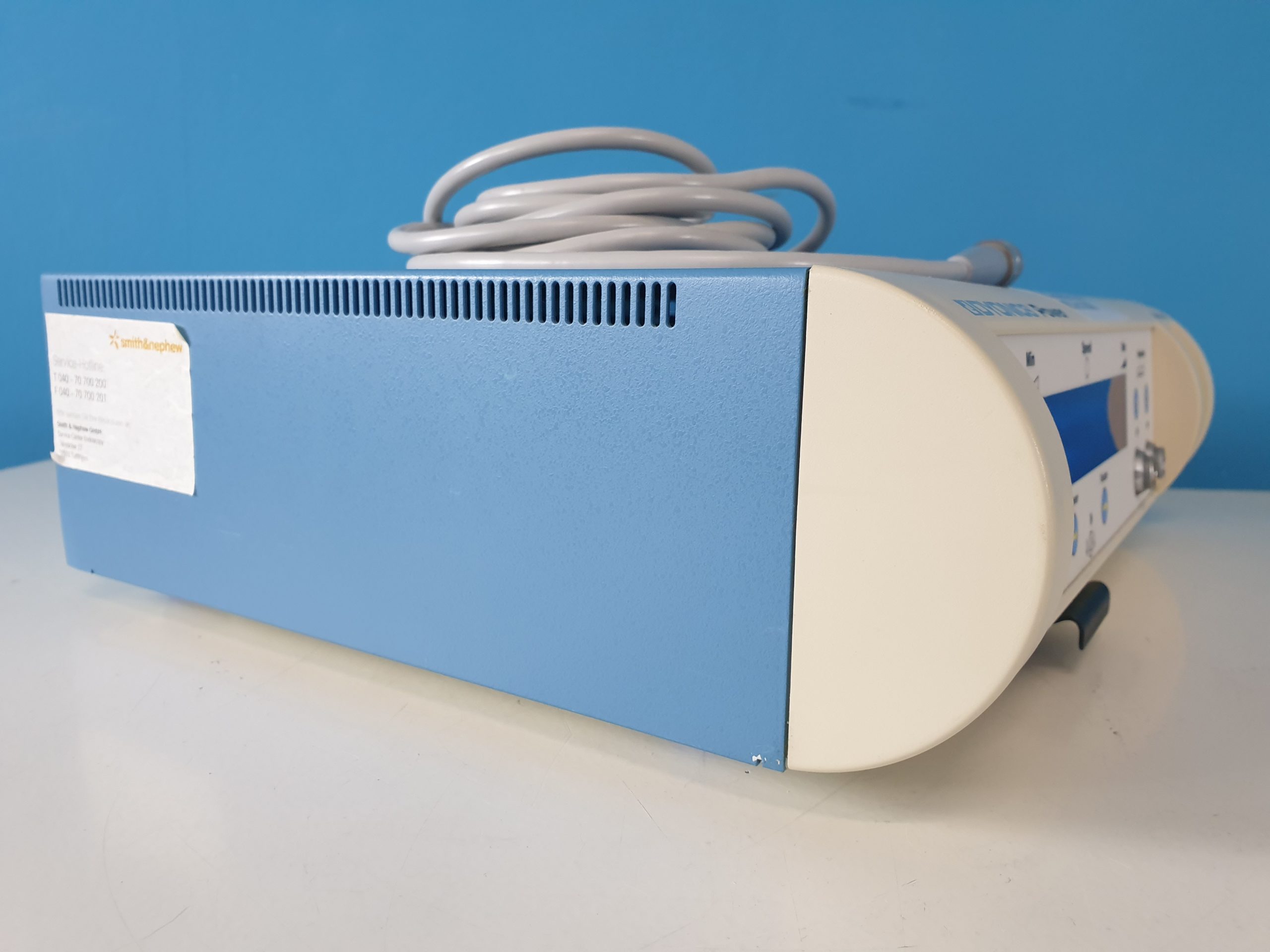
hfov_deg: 67.3
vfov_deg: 53.1
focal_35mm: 26
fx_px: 954
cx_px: 635
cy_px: 476
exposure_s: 1/50
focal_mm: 4.3
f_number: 2.4
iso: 200
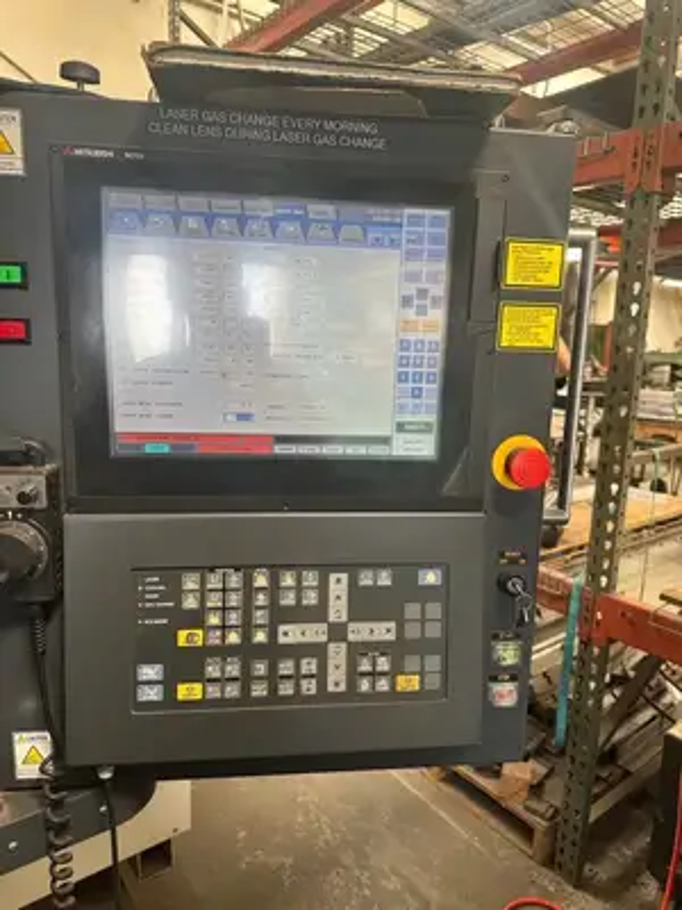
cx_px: 341
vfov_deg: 71.6
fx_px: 630
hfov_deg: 56.8
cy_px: 455
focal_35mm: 24
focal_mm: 6.9
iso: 160
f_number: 1.8
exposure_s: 1/75
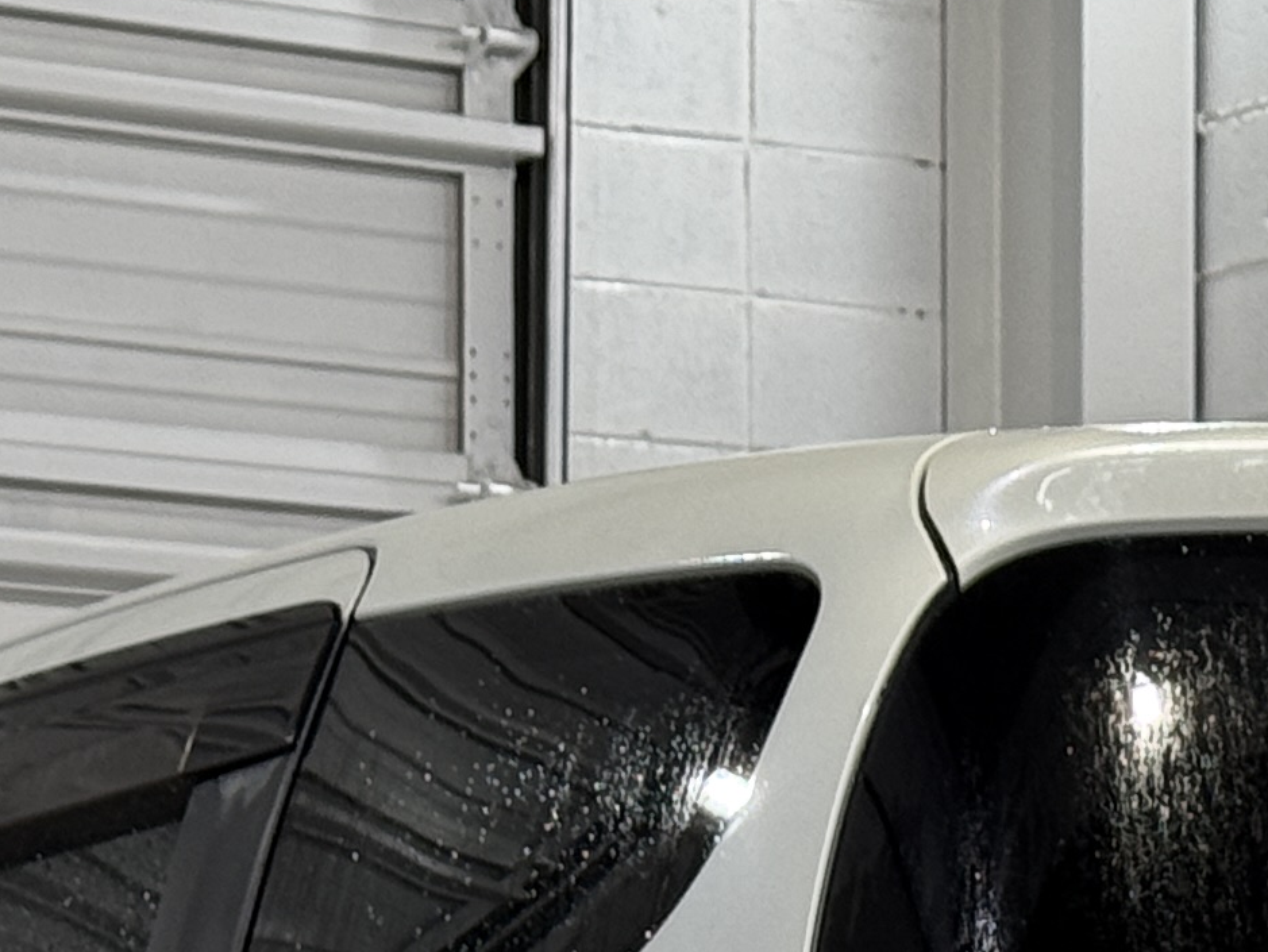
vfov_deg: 7.1
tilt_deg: +0.2
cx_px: 943
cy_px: 1589
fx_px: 7549
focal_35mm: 206
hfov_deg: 9.6
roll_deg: -0.5
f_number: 1.78
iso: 64
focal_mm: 6.76
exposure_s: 1/60
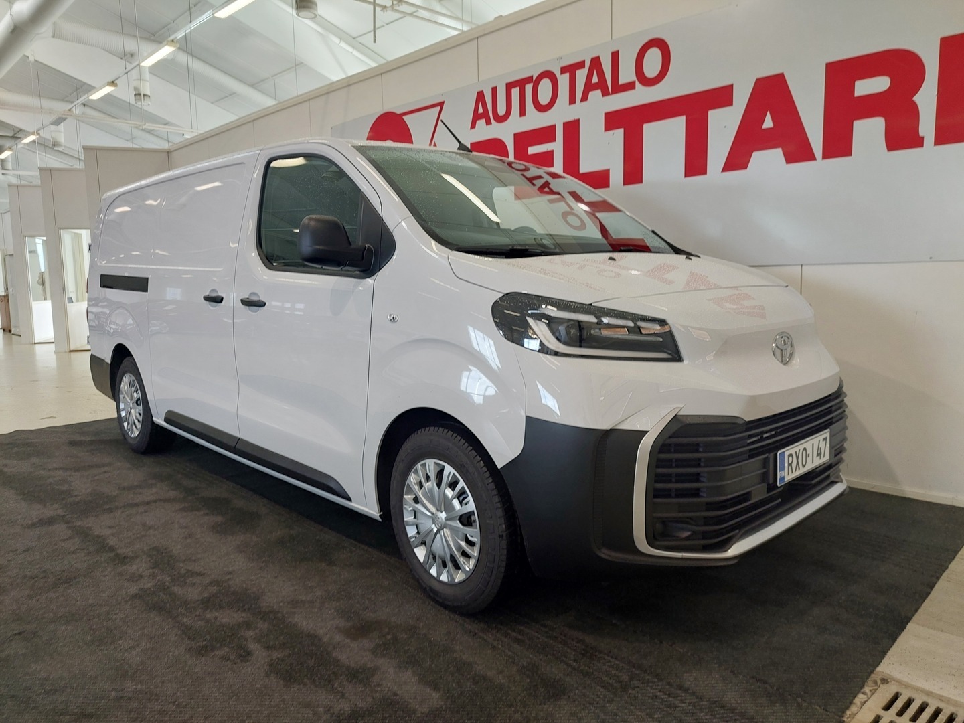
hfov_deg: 69.4
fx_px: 696
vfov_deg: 54.9
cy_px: 362
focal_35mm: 25
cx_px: 482
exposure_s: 1/50
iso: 40
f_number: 1.8
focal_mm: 5.23
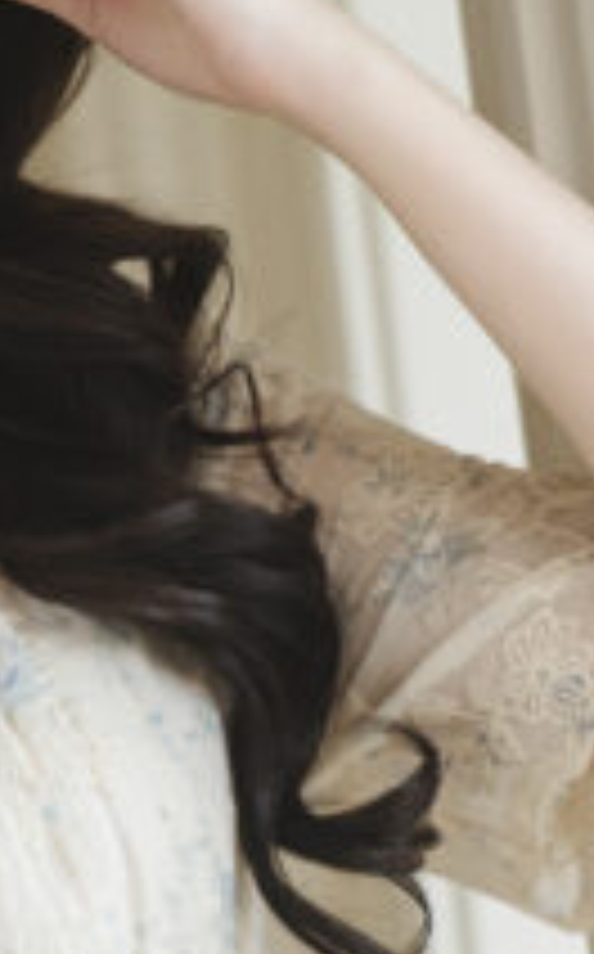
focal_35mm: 258
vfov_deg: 8.0
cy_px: 1312
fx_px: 6701
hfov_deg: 5.0
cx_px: -256
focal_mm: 54
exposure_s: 1/250
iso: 250
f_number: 2.8
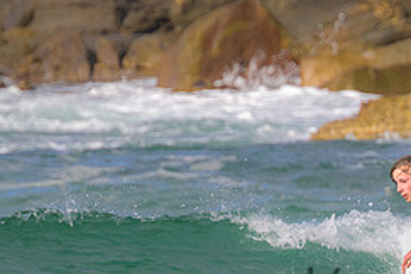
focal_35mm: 1911
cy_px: 278
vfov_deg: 0.7
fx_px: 21816
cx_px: 482
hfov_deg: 1.1
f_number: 11
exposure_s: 1/1250
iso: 800
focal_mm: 800
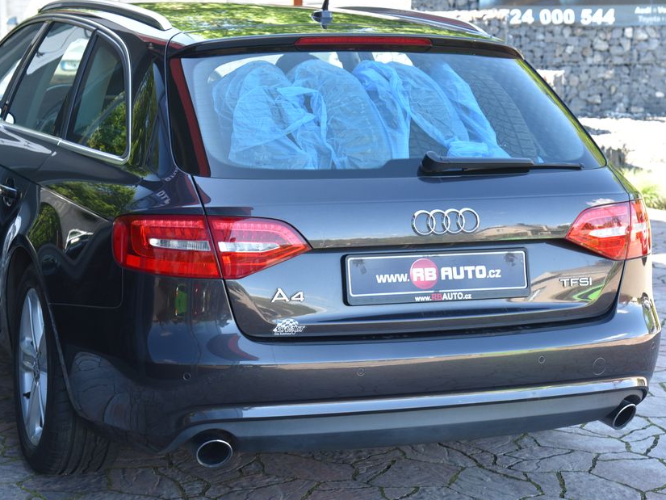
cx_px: 275
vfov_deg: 19.9
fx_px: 1424
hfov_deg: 26.3
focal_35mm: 74
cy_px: 241
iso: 500
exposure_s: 1/100
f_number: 5.6
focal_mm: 62
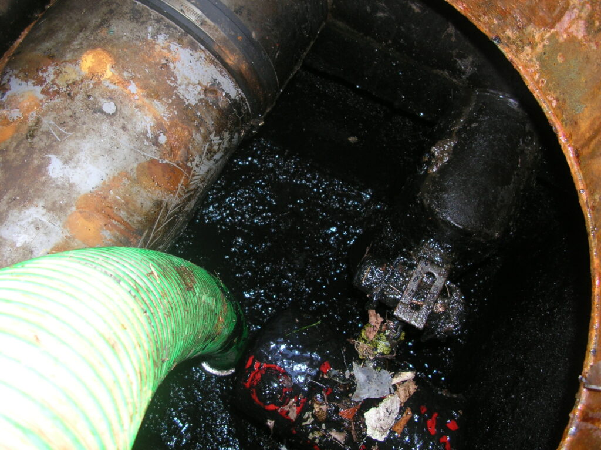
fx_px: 607
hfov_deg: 52.7
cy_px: 225
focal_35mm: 35
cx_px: 300
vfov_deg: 40.6
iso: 50
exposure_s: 1/60.1
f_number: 2.8
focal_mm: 5.8
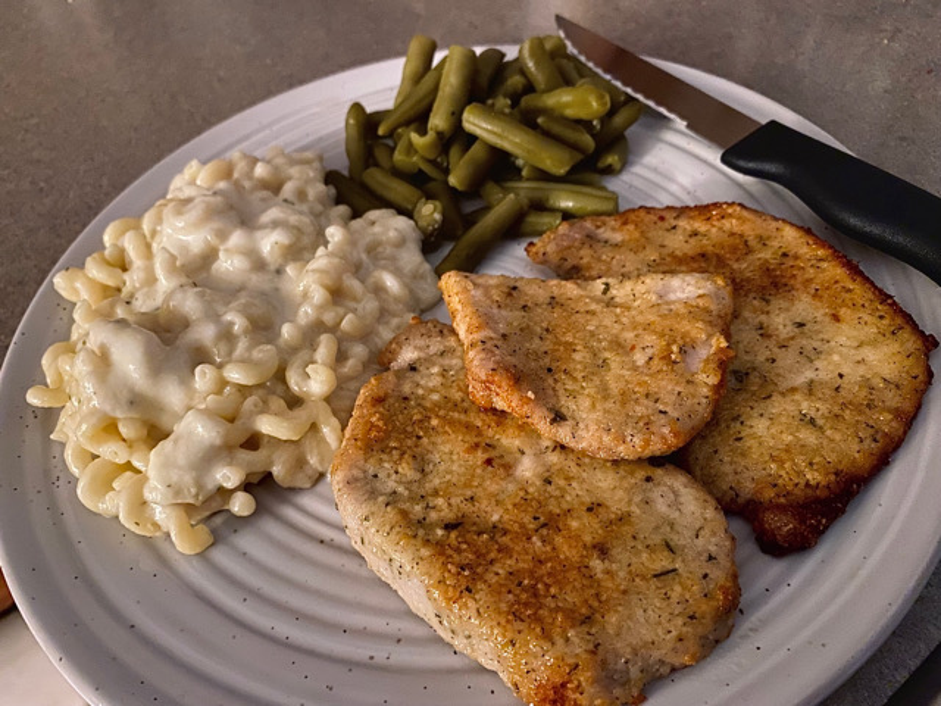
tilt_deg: -50.4
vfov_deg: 53.1
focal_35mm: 26
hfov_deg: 67.3
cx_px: 470
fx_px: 707
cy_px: 353
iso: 1000
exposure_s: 1/24
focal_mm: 4.25
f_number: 1.8
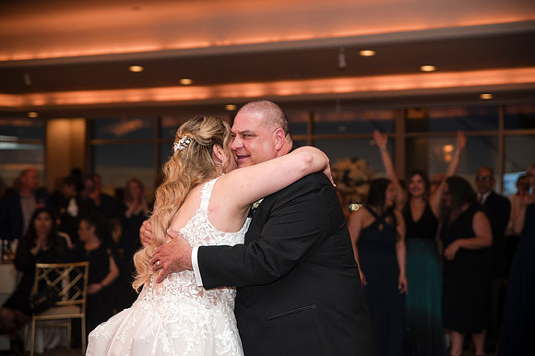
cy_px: 178
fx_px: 1063
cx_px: 268
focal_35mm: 72
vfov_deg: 19.0
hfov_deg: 28.2
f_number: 2.8
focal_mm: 70
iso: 800
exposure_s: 1/60
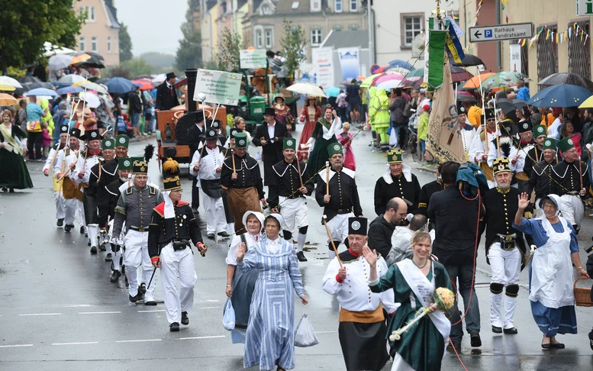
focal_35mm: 235
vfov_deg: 5.6
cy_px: 179
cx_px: 296
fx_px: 3799
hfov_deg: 8.9
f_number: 8
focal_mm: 230
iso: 1600
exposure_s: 1/1250
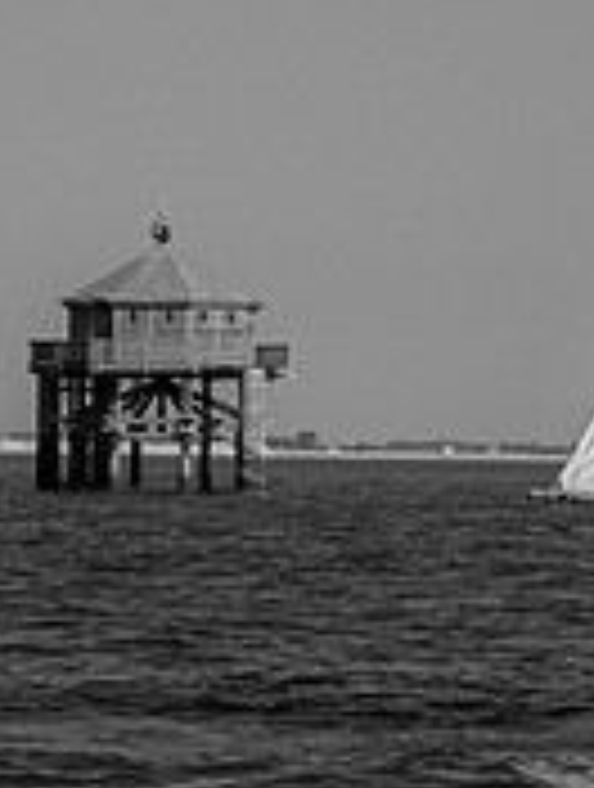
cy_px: 135
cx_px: 1028
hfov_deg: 5.7
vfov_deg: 7.7
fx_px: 5859
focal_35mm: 257
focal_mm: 70
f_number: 14
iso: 640
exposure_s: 1/800
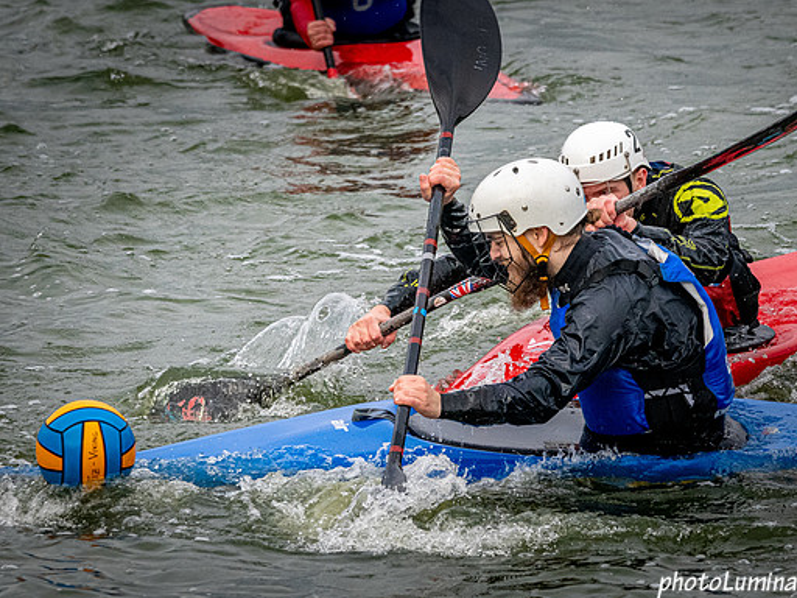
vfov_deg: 3.7
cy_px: 309
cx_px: 482
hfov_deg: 5.0
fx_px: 9187
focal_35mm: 399
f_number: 9
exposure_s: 1/2000
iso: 3200
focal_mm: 240
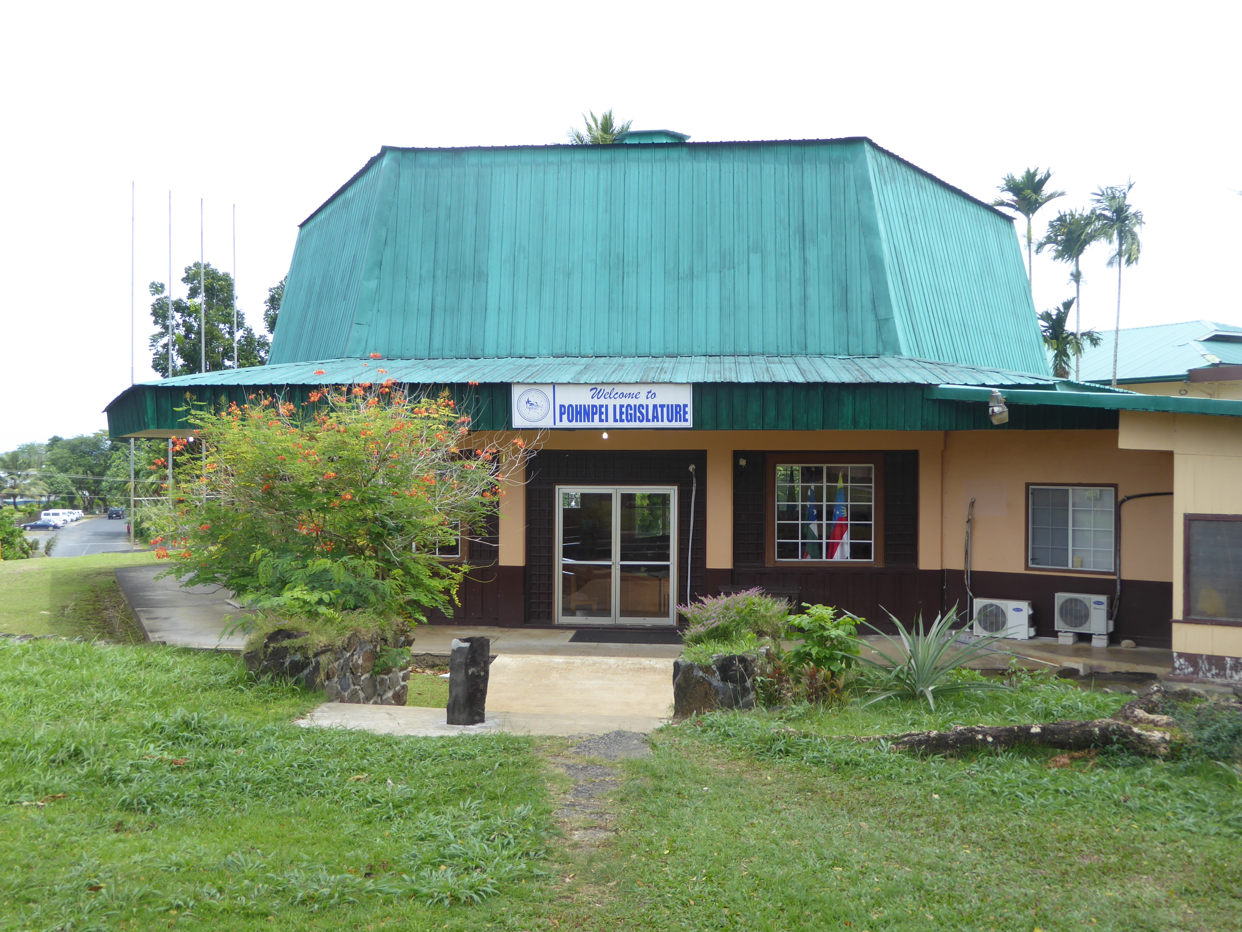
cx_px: 621
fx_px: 1184
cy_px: 466
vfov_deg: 42.9
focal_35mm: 33
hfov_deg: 55.4
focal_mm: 5.8
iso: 80
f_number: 3.6
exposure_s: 1/320
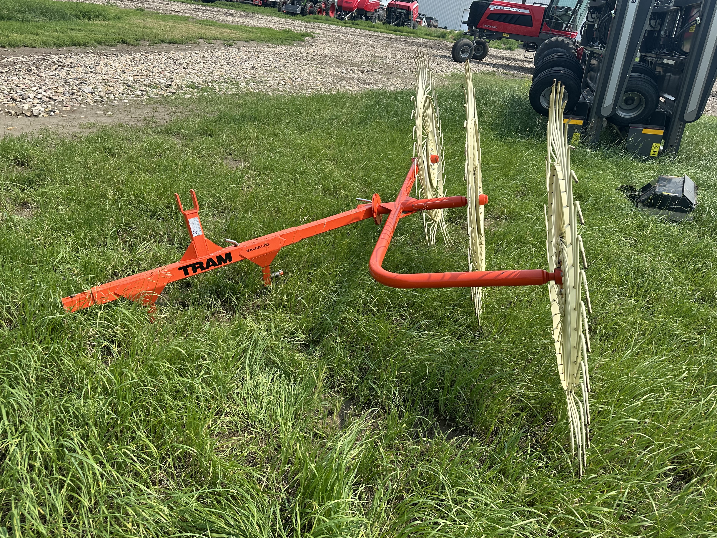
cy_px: 264
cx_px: 347
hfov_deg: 69.4
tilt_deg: -25.6
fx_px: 518
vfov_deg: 54.9
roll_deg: -9.0
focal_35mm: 25
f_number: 1.78
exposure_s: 1/2967
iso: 80
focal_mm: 6.86
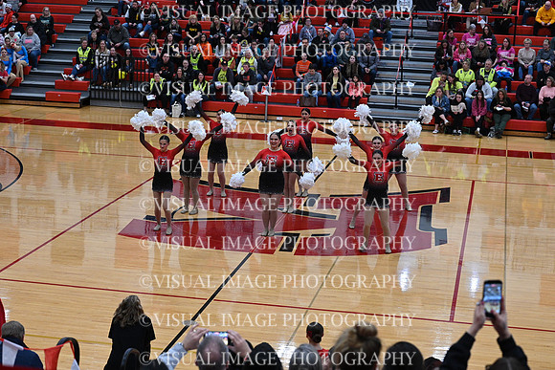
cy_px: 185
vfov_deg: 19.5
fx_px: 1079
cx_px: 278
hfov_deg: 28.8
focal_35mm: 70
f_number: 4
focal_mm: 70
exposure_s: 1/400
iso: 4000
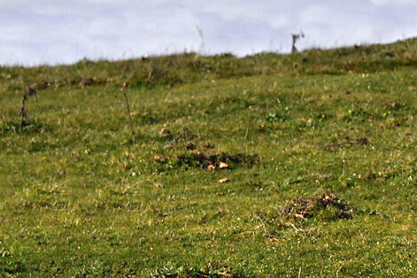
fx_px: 2594
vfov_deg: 6.1
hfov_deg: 9.1
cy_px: 292
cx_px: 525
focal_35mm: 224
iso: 250
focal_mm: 44
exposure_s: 1/2000
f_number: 8
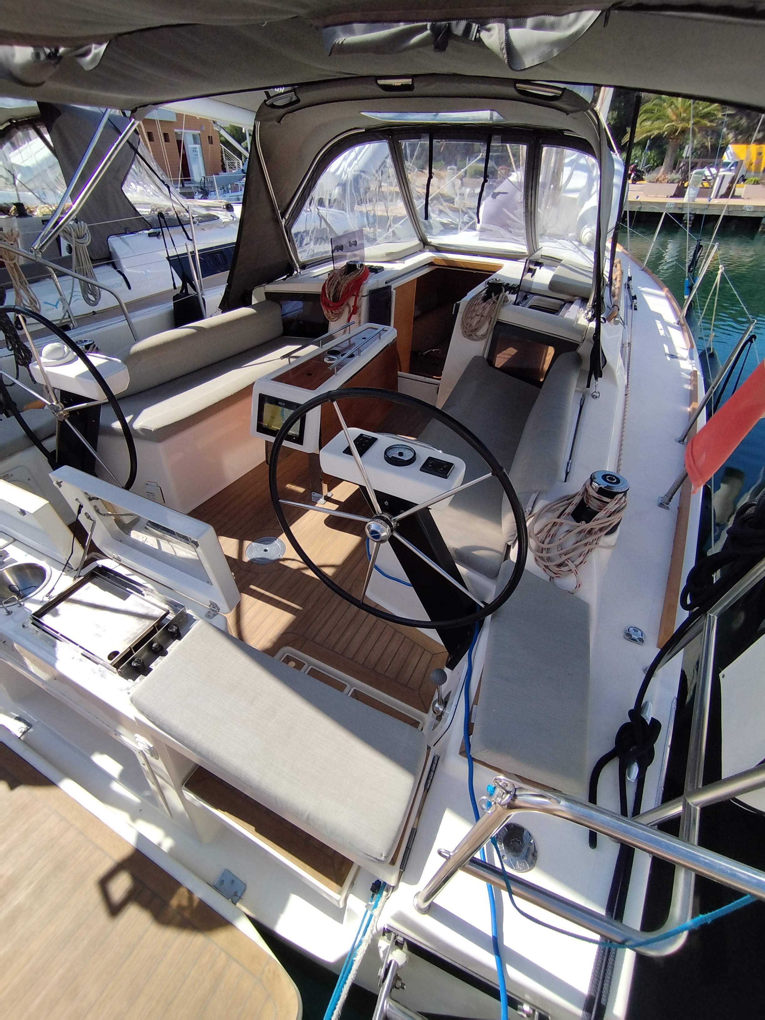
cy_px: 510
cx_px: 382
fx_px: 471
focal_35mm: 16
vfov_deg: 94.5
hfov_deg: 78.1
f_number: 2.2
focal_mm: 1.65
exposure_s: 1/1190
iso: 50
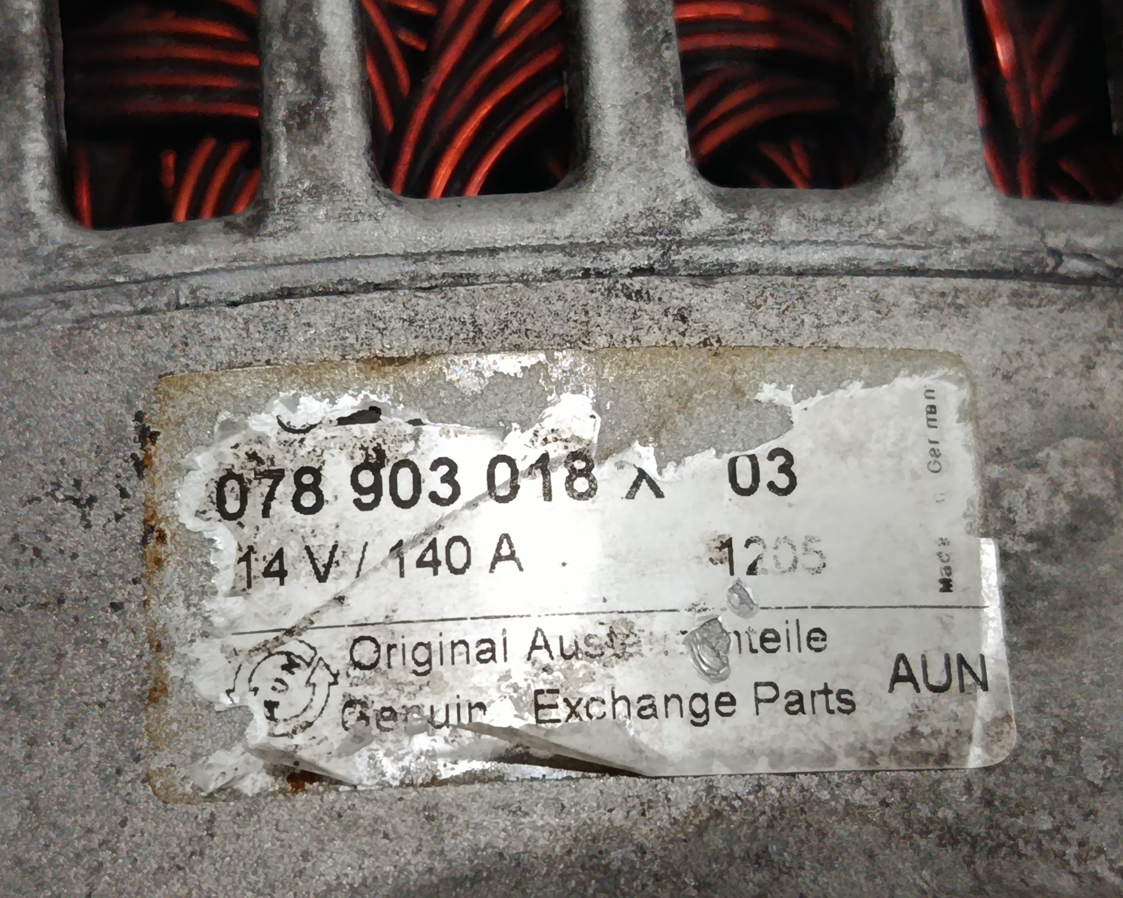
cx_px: 550
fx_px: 2227
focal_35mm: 67
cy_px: 448
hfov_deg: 28.3
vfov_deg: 22.8
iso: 753
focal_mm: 5.24
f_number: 1.7
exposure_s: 1/50
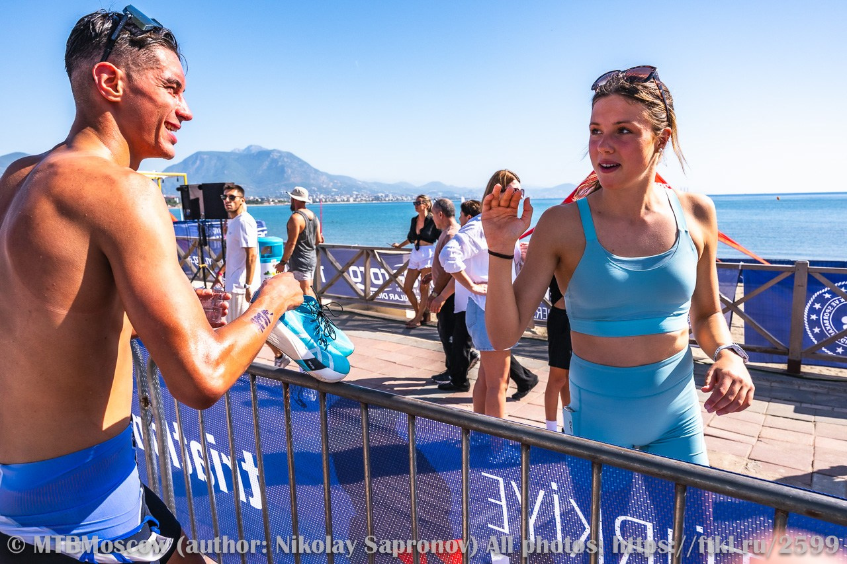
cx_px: 424
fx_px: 565
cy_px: 282
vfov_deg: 53.1
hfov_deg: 73.8
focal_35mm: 24
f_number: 7.1
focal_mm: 24
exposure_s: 1/1600
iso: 320
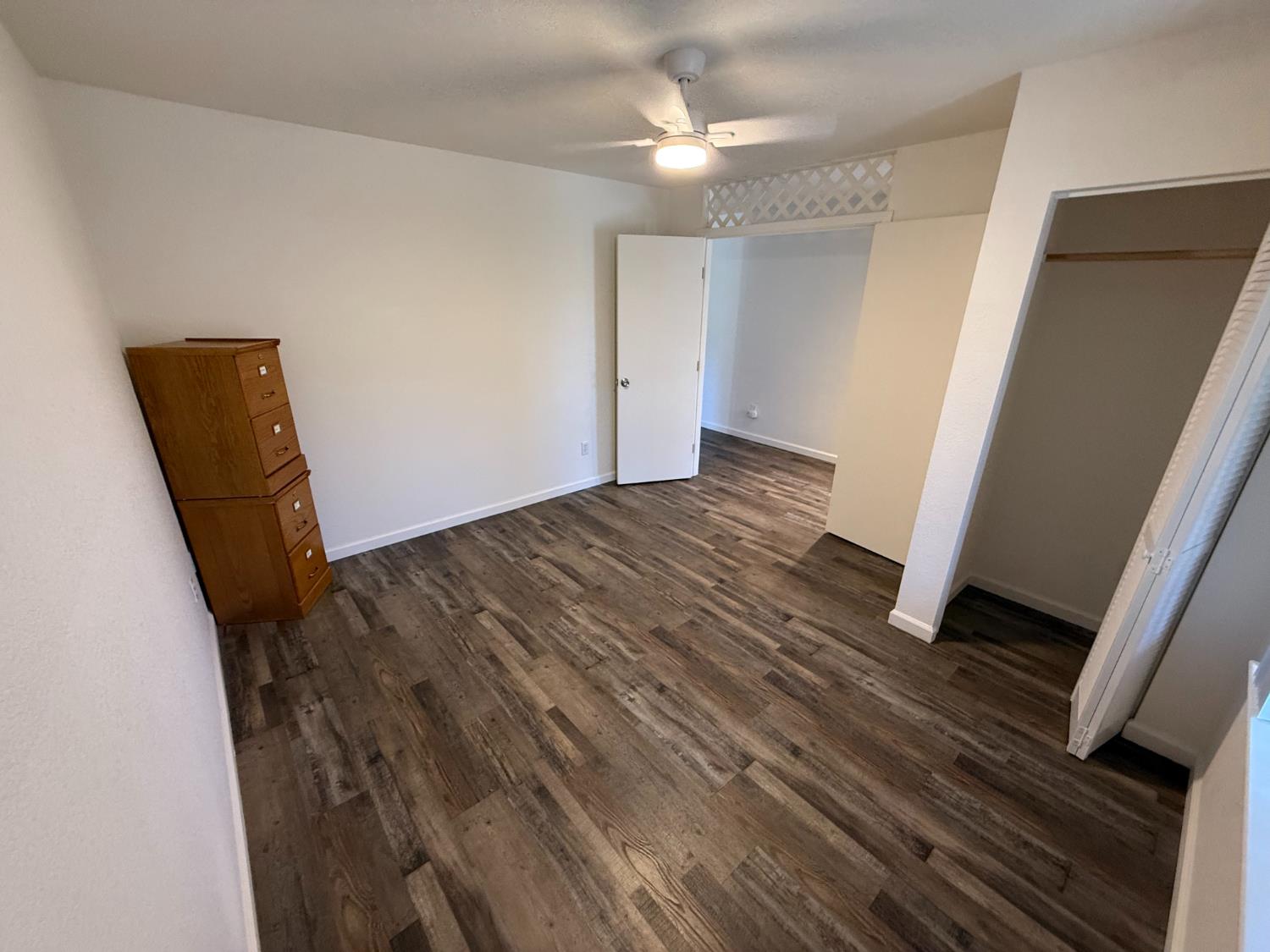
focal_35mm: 14
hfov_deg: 102.1
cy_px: 476
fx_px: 514
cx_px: 635
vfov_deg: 85.7
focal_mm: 2.22
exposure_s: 1/77
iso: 320
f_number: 2.2
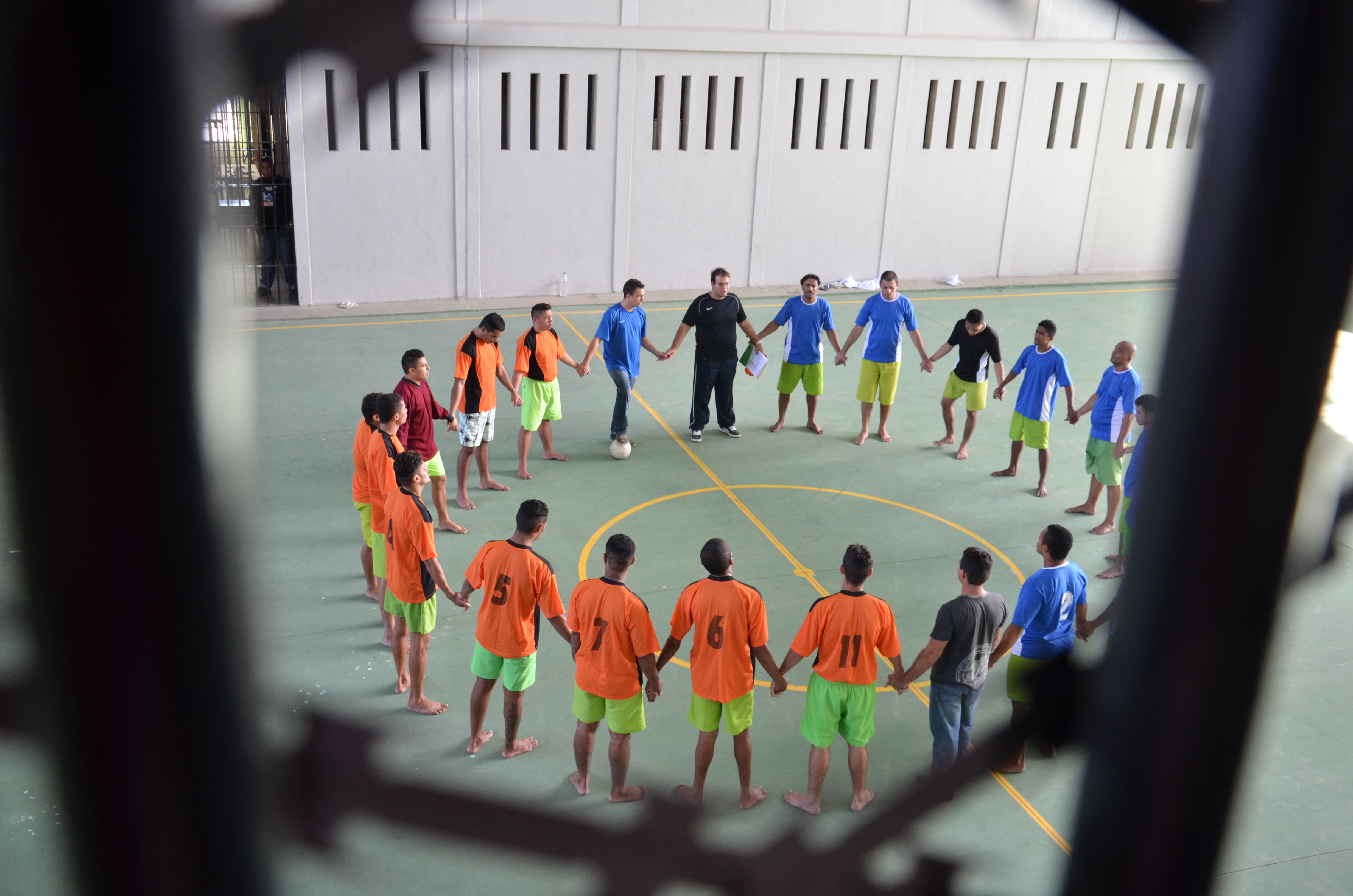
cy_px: 448
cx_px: 676
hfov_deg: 53.2
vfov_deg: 36.7
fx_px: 1350
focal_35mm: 36
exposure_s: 1/60
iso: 500
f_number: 4
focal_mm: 24
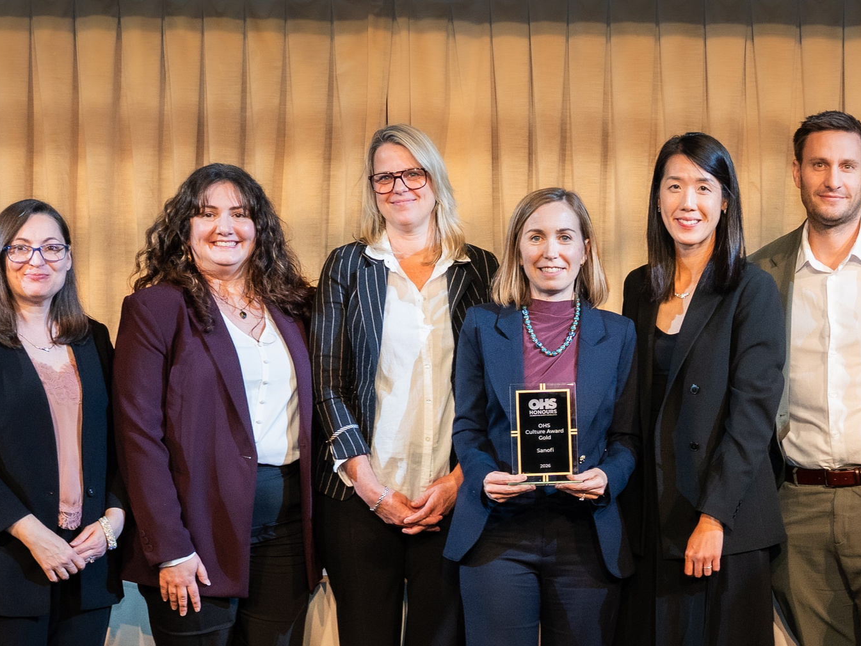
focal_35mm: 94
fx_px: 2338
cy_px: 564
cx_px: 676
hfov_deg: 20.6
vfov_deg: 15.6
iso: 1000
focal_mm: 31.9
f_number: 4
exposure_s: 1/160
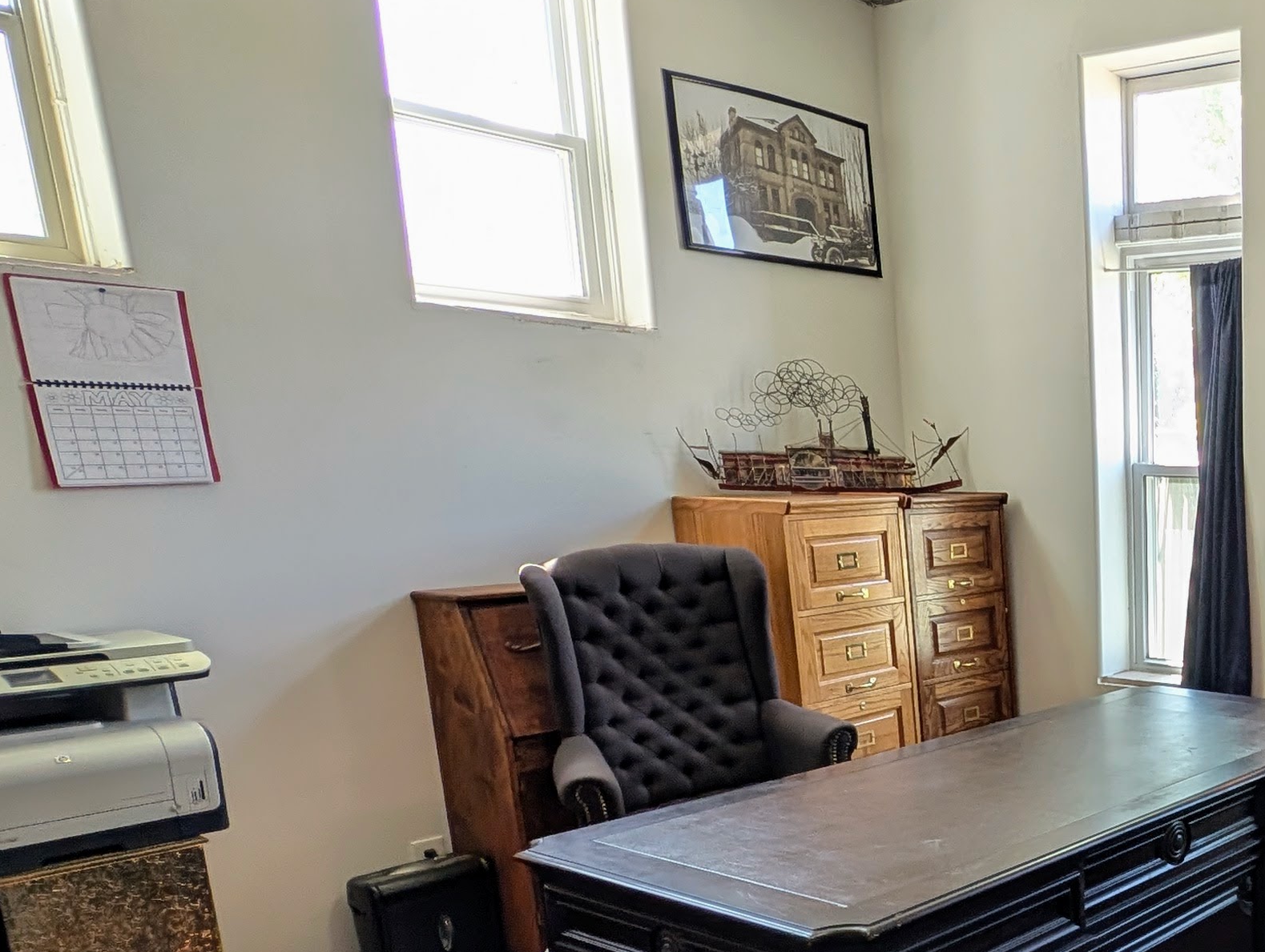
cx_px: 1326
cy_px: 720
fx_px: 1134
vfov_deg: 44.0
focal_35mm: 31
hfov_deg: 46.4
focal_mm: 2.23
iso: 46
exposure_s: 1/40
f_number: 1.95
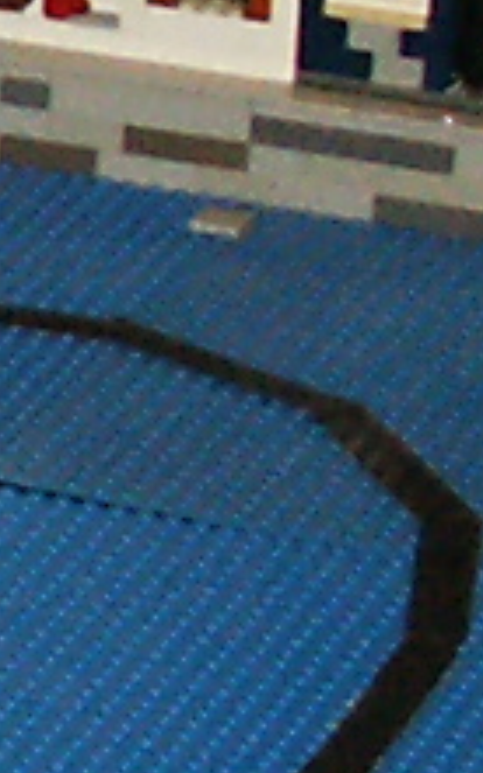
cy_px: -3
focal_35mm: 381
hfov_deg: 3.2
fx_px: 8030
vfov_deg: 5.5
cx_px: -1932
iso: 200
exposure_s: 1/45
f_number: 3
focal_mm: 7.2
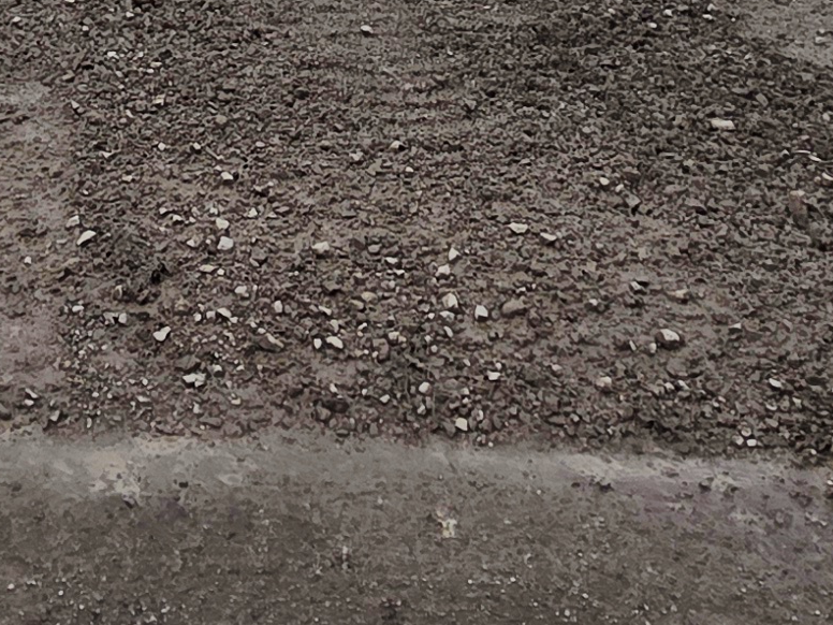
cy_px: -489
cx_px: 92
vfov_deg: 17.8
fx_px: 1612
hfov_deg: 28.0
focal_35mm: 67
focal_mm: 2.2
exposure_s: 1/120
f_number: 1.9
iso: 40
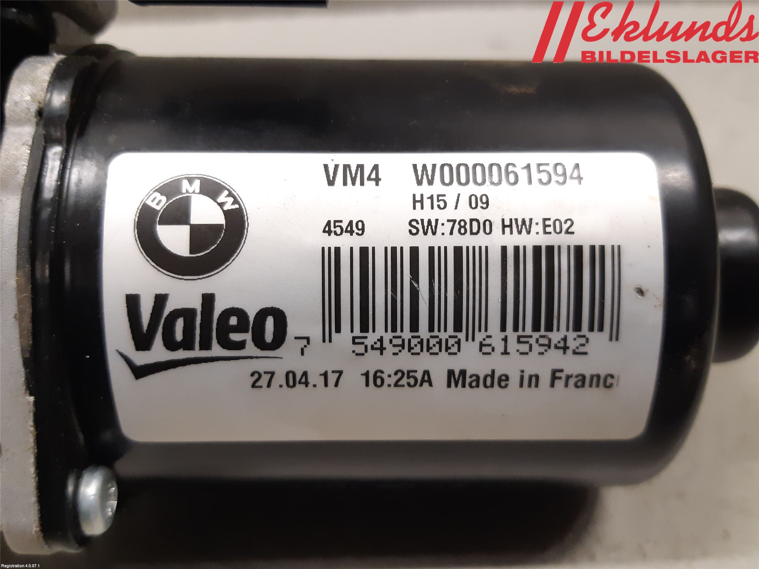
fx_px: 570
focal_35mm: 26
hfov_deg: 67.3
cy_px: 284
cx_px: 380
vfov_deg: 53.1
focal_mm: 3.93
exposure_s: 1/50
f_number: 1.7
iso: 160
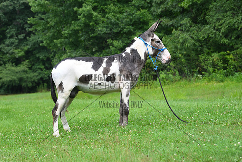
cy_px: 81
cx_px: 121
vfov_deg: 13.4
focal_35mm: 102
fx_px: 686
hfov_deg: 20.0
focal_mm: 102
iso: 200
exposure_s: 1/487
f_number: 5
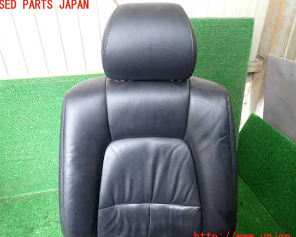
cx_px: 153
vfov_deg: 53.2
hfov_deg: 64.0
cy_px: 121
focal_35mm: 27
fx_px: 237
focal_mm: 4.5
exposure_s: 1/30
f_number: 2
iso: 250
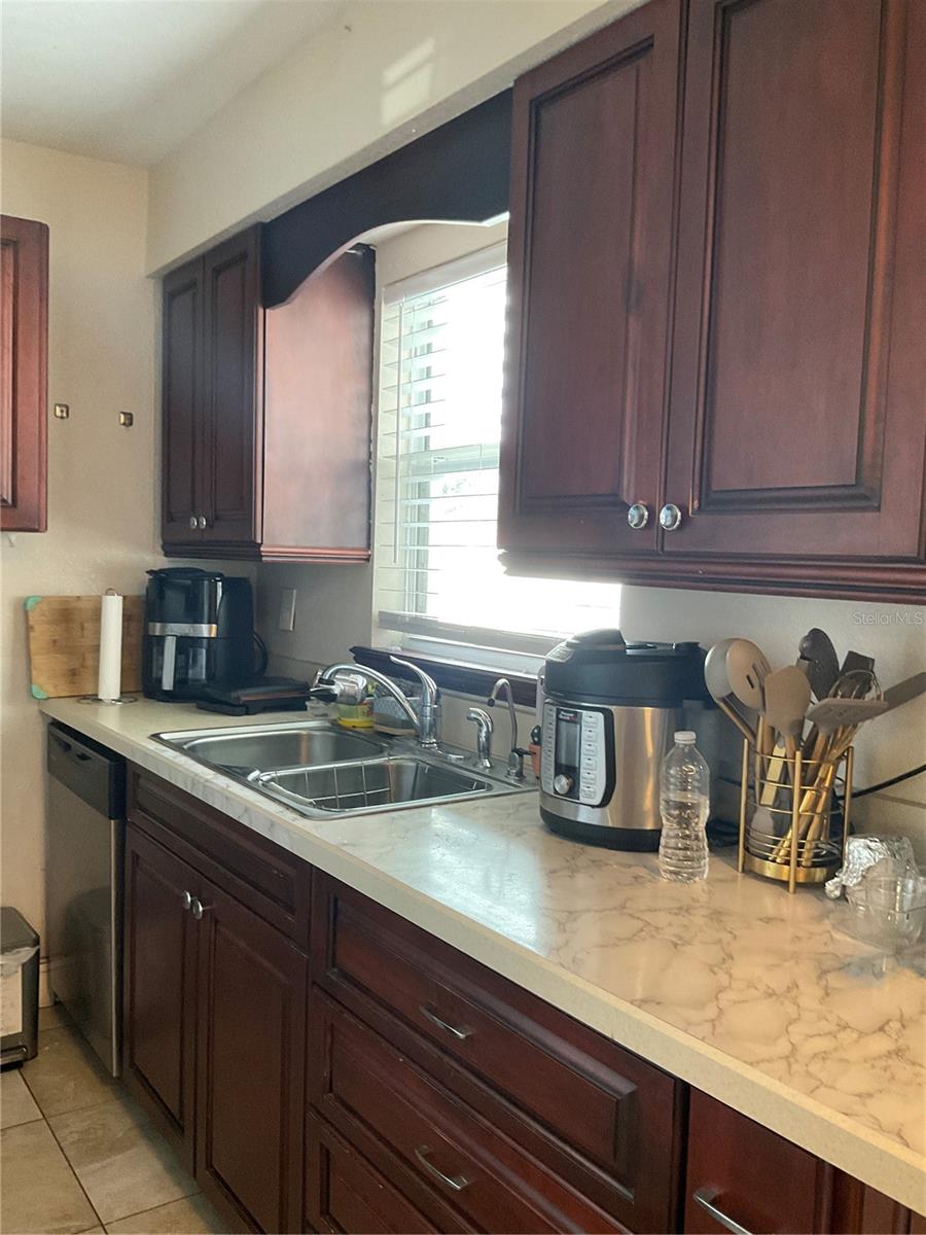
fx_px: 1034
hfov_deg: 48.2
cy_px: 618
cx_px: 463
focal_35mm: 29
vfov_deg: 61.7
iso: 160
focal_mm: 3
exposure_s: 1/60
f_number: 1.8
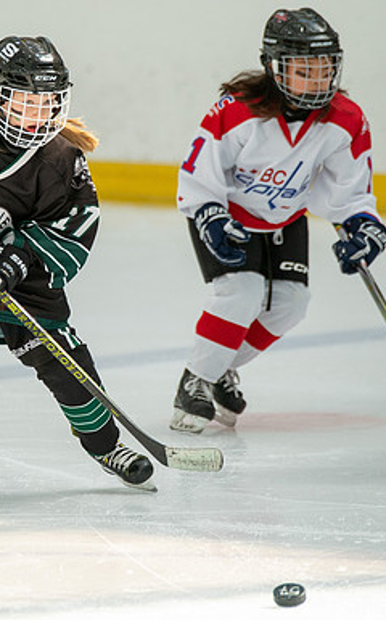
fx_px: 9713
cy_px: 232
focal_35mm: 576
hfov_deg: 2.3
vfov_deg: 3.7
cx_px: 31
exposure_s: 1/2500
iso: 1600
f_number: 3.5
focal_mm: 300
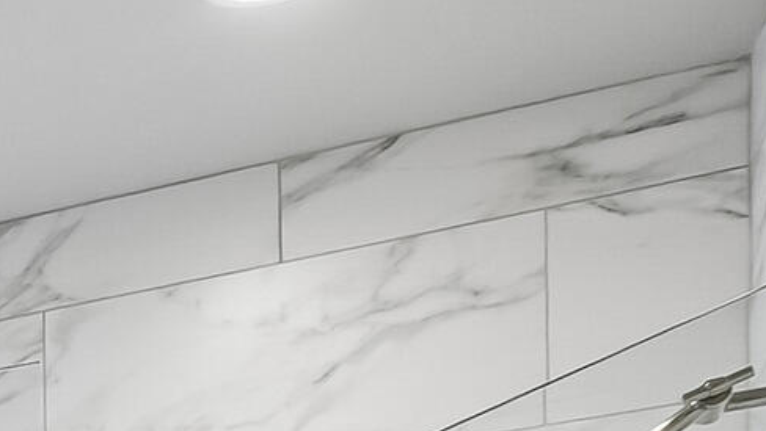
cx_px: -1317
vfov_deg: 9.6
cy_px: 1226
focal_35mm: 103
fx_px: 2093
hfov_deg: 12.7
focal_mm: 16
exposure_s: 1/40
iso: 400
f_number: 8
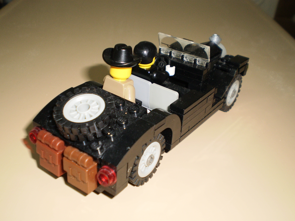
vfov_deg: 34.3
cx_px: 148
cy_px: 110
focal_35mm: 42
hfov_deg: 44.8
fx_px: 358
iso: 125
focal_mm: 7.4
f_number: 3.5
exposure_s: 1/30
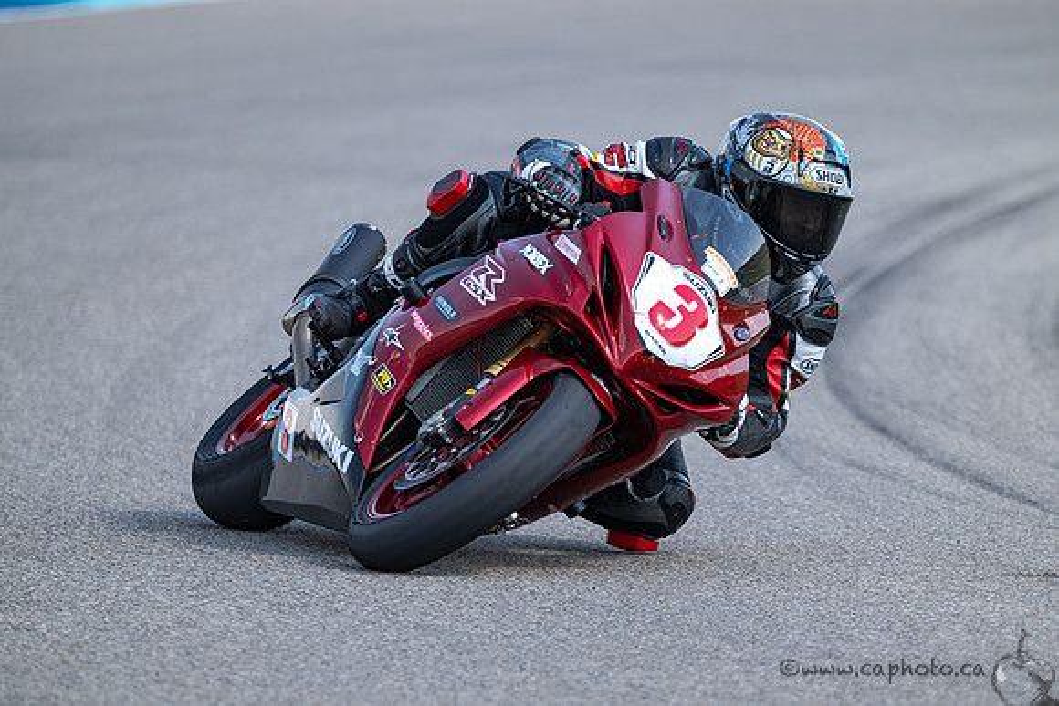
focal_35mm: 450
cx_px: 530
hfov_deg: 4.6
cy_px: 353
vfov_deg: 3.1
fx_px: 13240
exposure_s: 1/1250
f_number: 6
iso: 560
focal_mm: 450
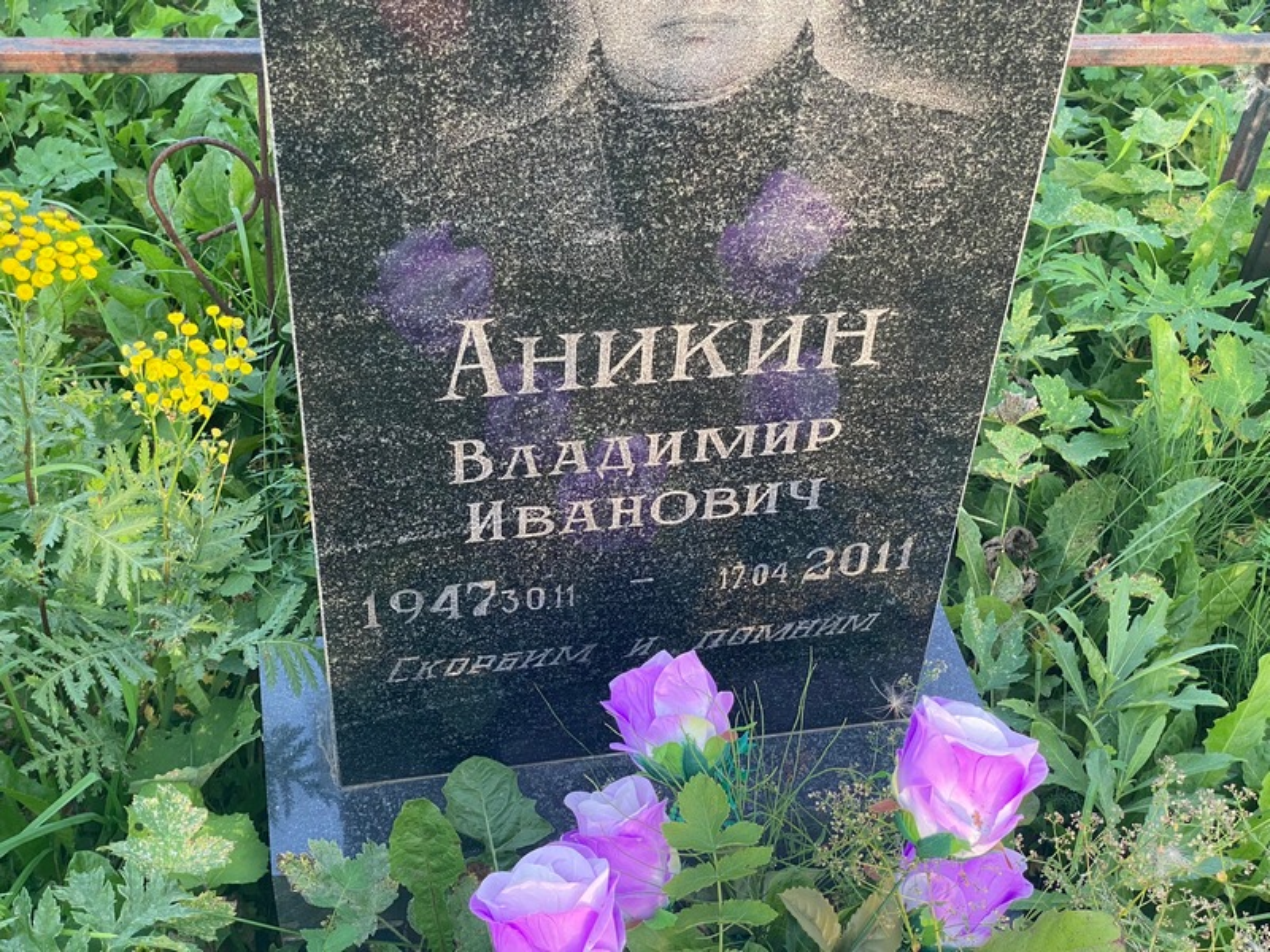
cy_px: 476
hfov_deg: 36.8
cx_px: 635
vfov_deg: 28.0
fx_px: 1908
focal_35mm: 52
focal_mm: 6
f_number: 2
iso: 64
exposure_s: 1/121
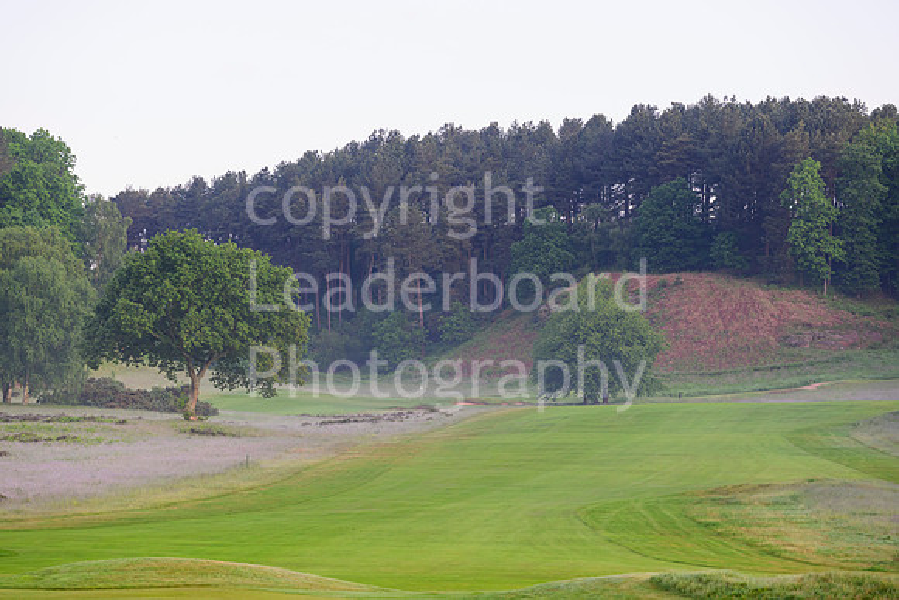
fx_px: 3622
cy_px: 300
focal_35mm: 145
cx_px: 450
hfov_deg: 14.2
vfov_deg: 9.5
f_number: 4.5
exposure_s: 1/400
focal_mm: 145
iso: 500
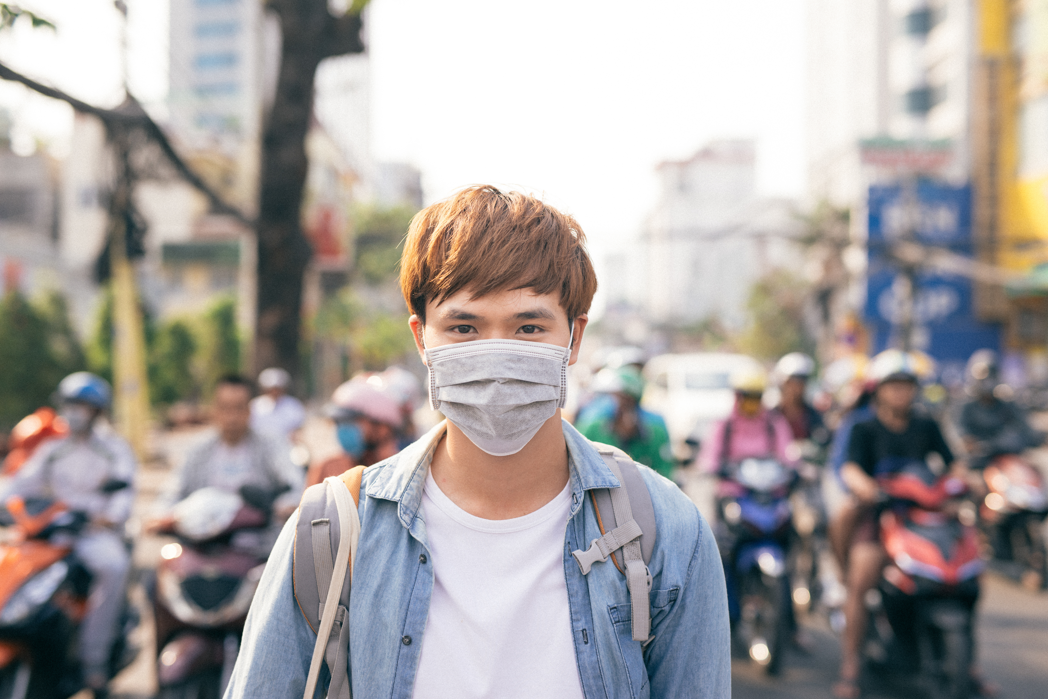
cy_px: 350
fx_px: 1456
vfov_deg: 27.0
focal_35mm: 50
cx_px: 524
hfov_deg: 39.6
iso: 125
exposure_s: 1/1000
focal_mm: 50
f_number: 2.5
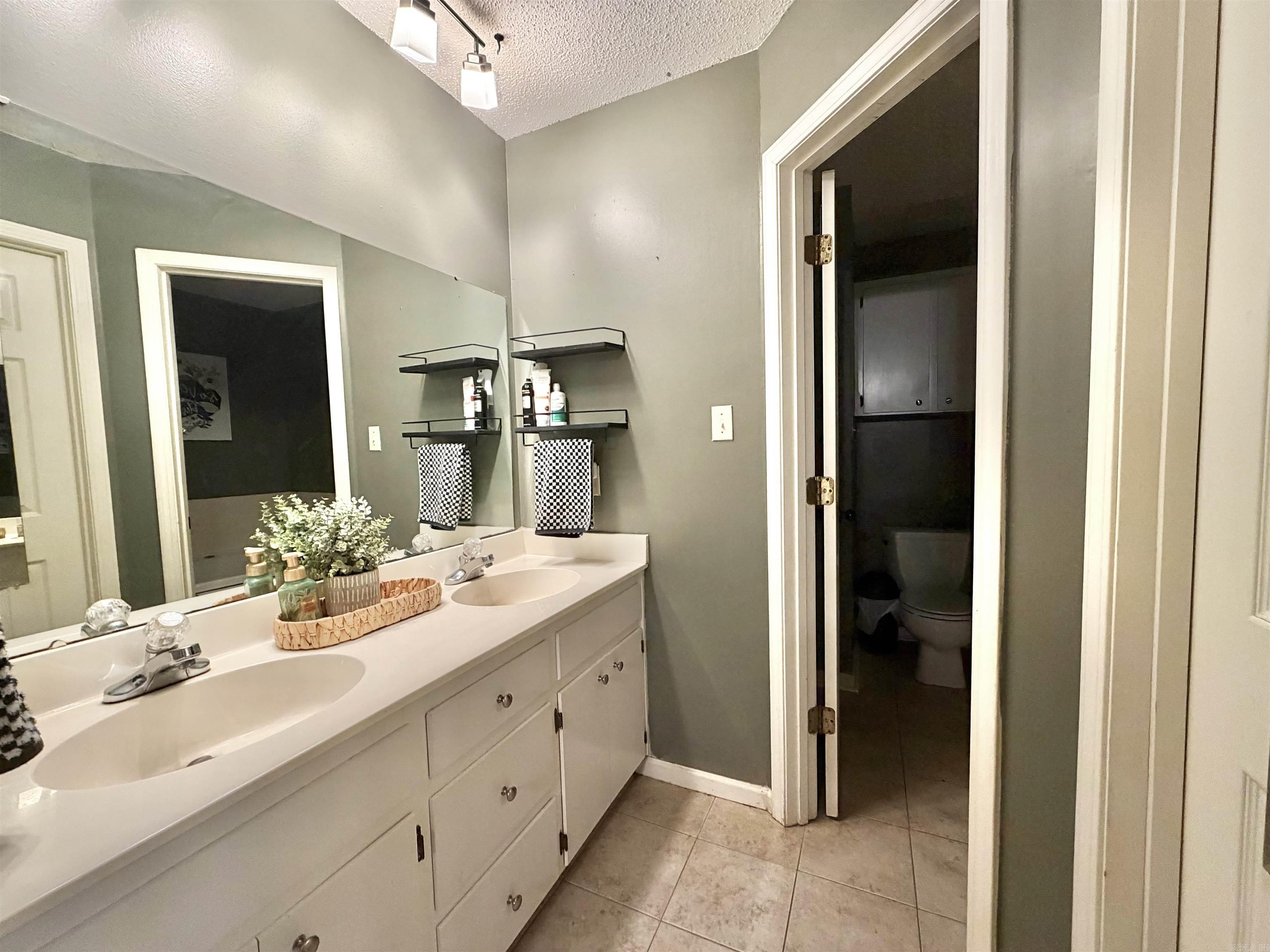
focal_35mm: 14
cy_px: 476
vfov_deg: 85.7
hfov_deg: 102.1
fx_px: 514
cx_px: 635
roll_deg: +1.6
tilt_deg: -3.9
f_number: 2.2
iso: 320
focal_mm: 2.22
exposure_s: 1/60
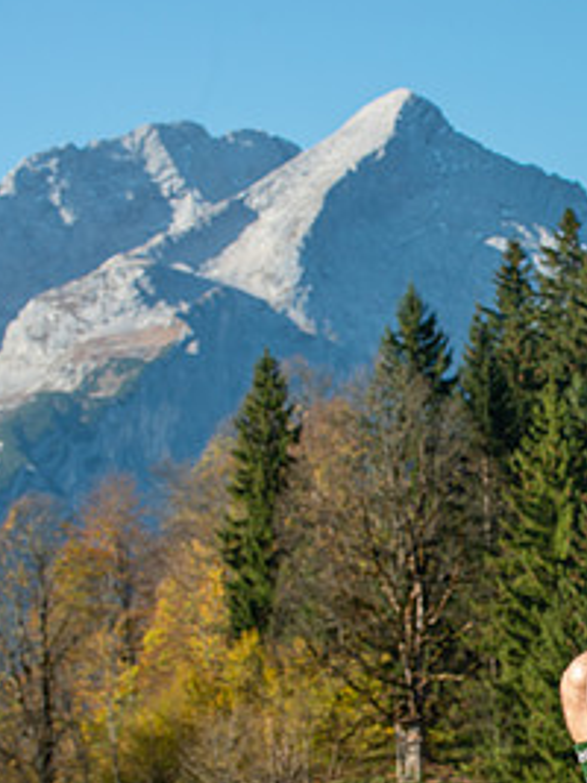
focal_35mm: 180
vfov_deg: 11.0
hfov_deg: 8.2
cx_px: 572
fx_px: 4073
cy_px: 532
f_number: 9
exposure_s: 1/320
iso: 100
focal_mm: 86
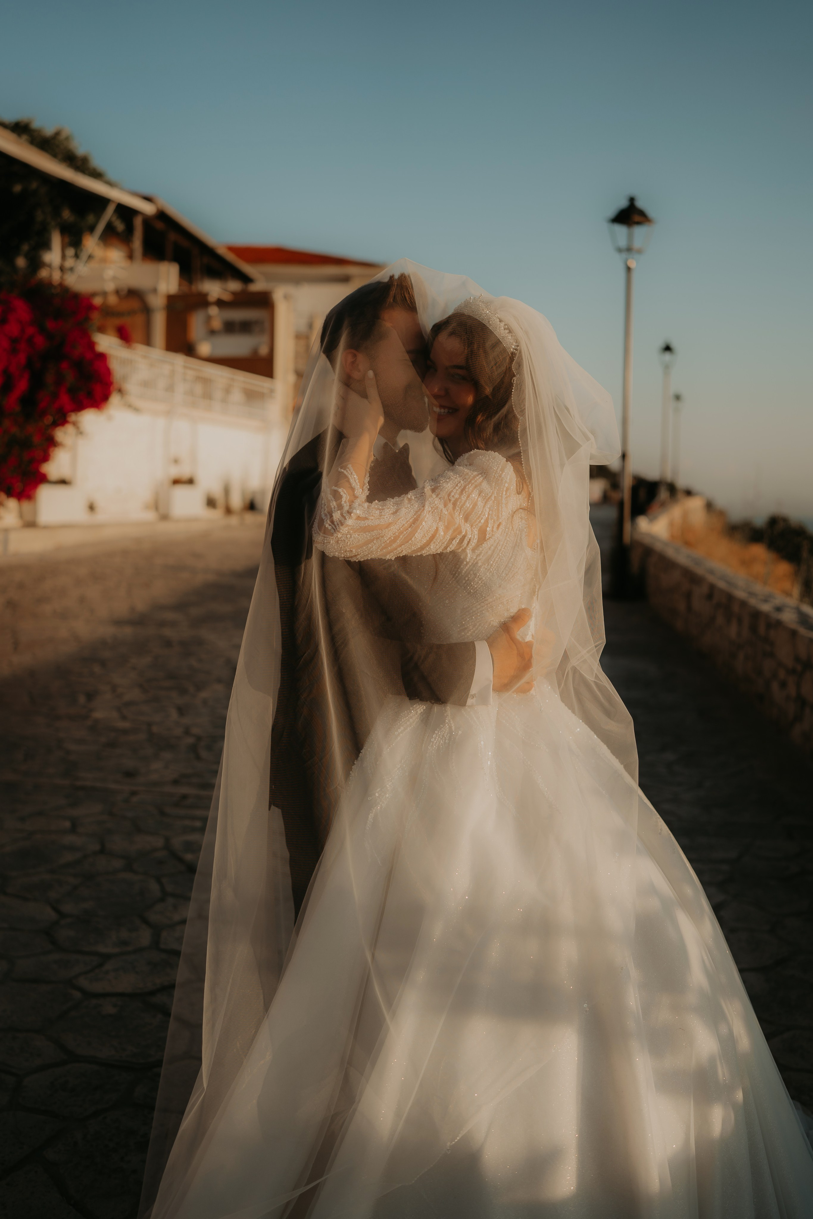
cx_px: 406
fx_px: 1186
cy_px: 610
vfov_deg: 54.4
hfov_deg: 37.9
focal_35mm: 35
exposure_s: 1/2000
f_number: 1.8
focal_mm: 35
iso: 100
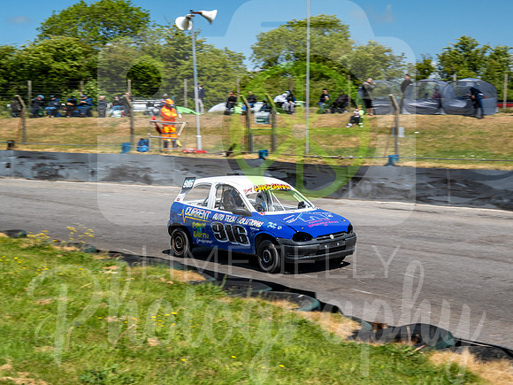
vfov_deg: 21.6
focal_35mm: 68
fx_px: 1007
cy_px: 187
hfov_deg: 28.6
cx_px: 260
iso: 100
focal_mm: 27
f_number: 7.1
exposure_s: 1/200
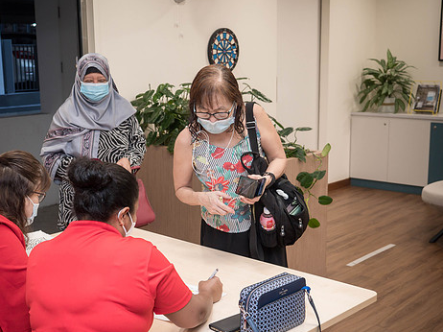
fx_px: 691
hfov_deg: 35.5
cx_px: 186
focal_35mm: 54
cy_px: 183
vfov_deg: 27.0
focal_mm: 21
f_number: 2.8
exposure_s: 1/125
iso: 400
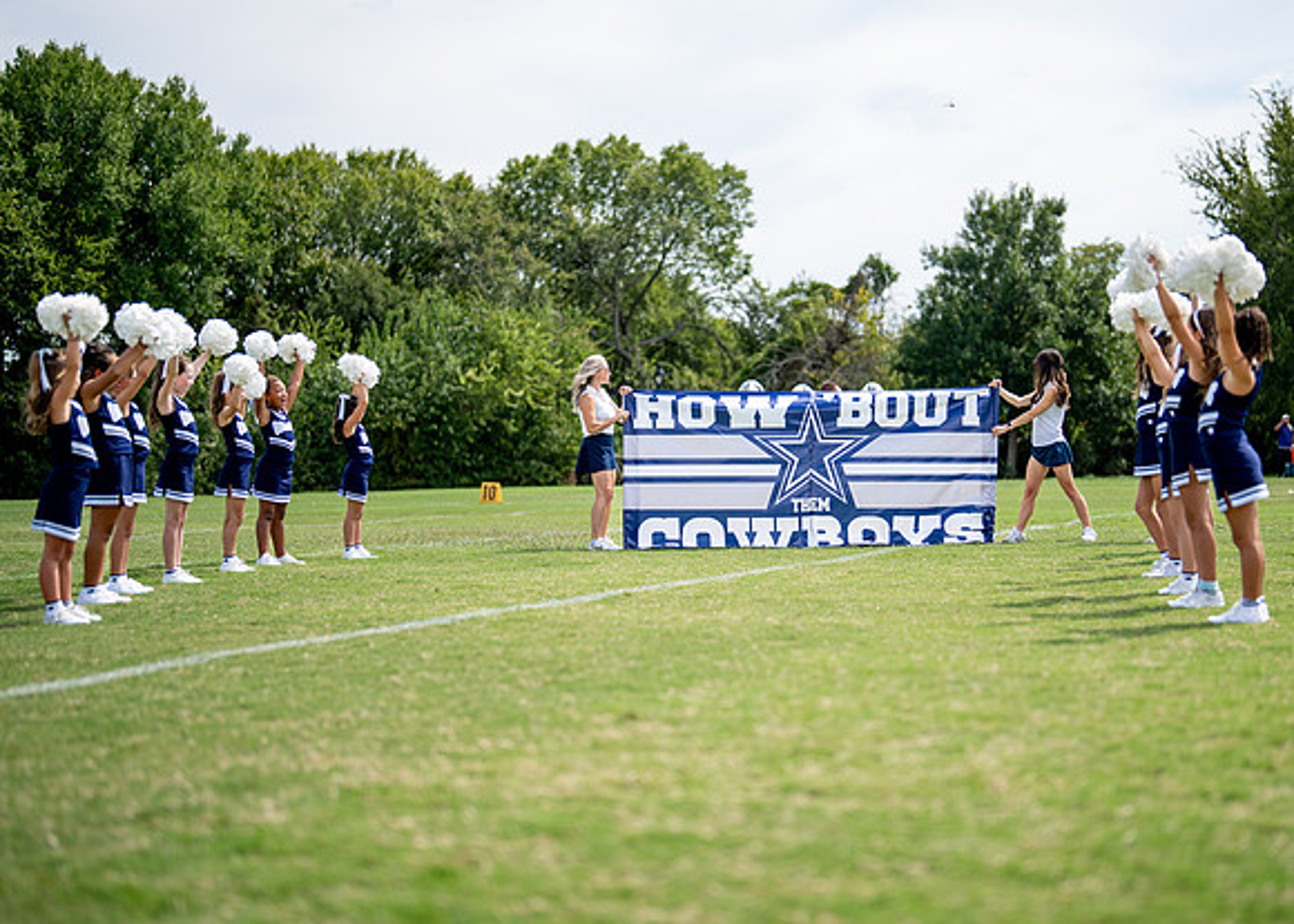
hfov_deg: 33.8
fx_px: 2124
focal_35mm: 58
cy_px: 441
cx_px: 755
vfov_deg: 24.5
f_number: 1.2
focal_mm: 50
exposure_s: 1/6400
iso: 100
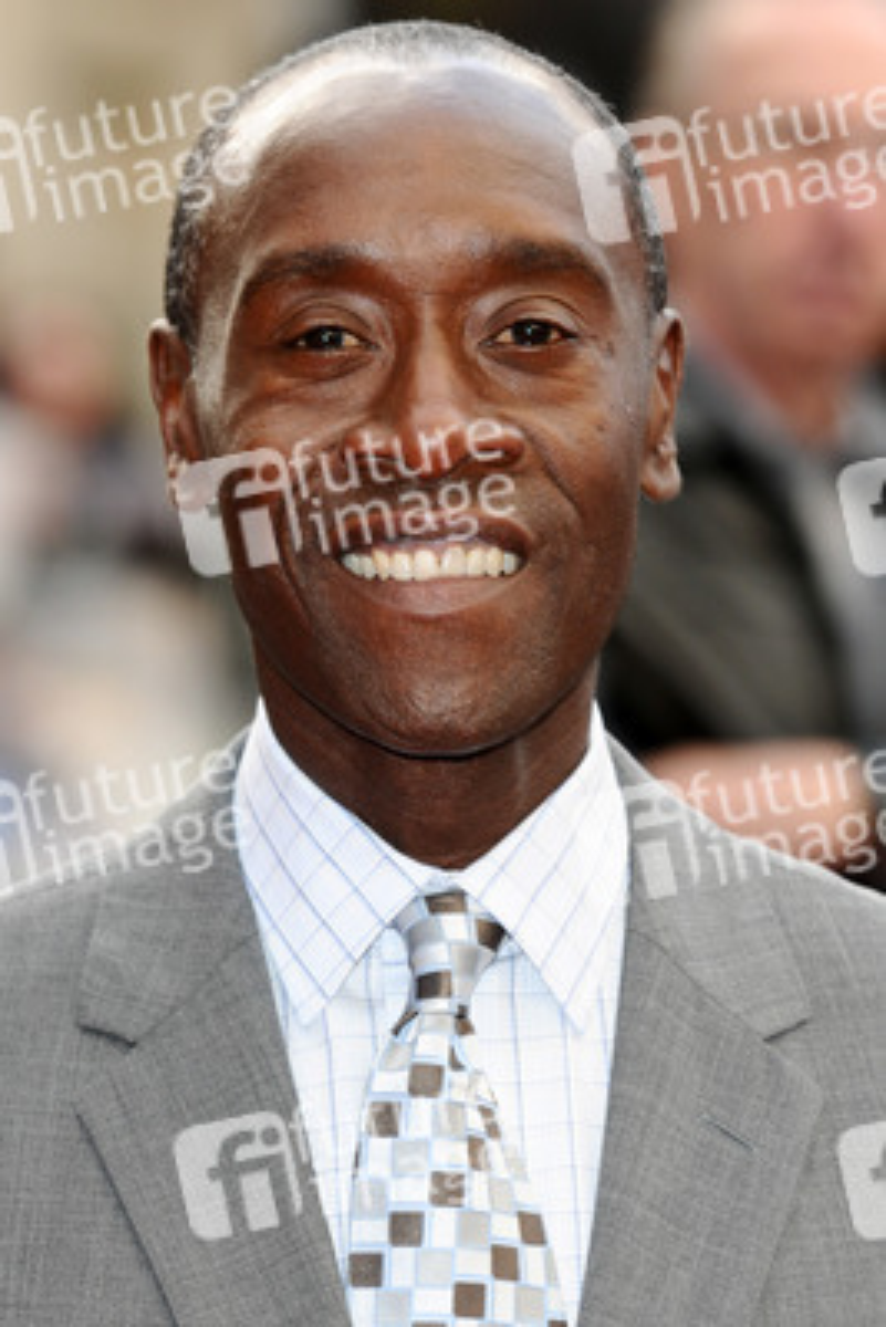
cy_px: 664
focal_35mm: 195
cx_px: 443
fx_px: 7192
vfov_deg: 10.5
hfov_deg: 7.0
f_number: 4.5
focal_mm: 130
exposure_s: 1/250
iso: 320
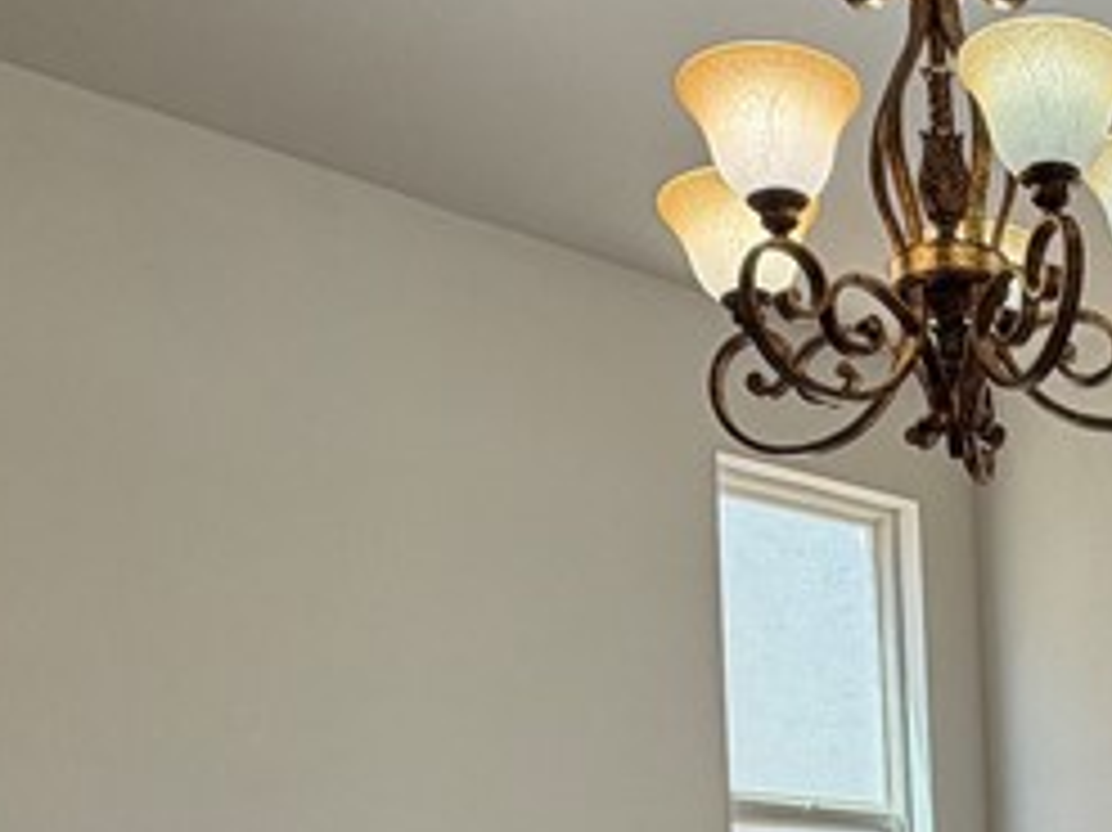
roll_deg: +2.6
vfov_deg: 22.9
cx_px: 1162
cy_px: 1025
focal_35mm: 58
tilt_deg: +0.9
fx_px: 1862
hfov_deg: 30.4
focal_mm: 2.22
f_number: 2.2
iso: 50
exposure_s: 1/120
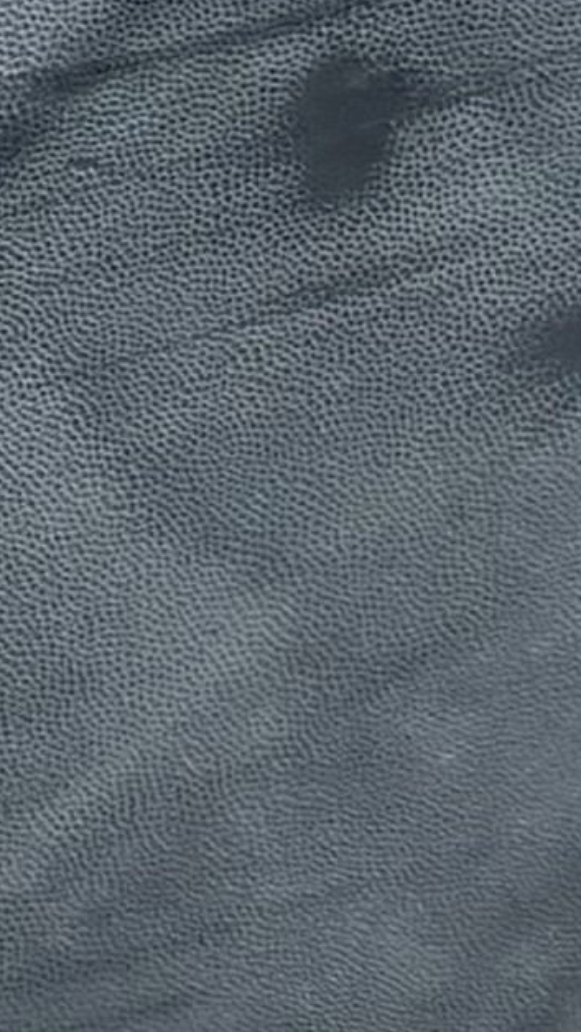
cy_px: 54
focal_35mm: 258
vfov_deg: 8.3
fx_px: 7061
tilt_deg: -41.3
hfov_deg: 4.4
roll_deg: +10.8
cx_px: -1545
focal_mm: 5.96
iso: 50
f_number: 1.6
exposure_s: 1/978
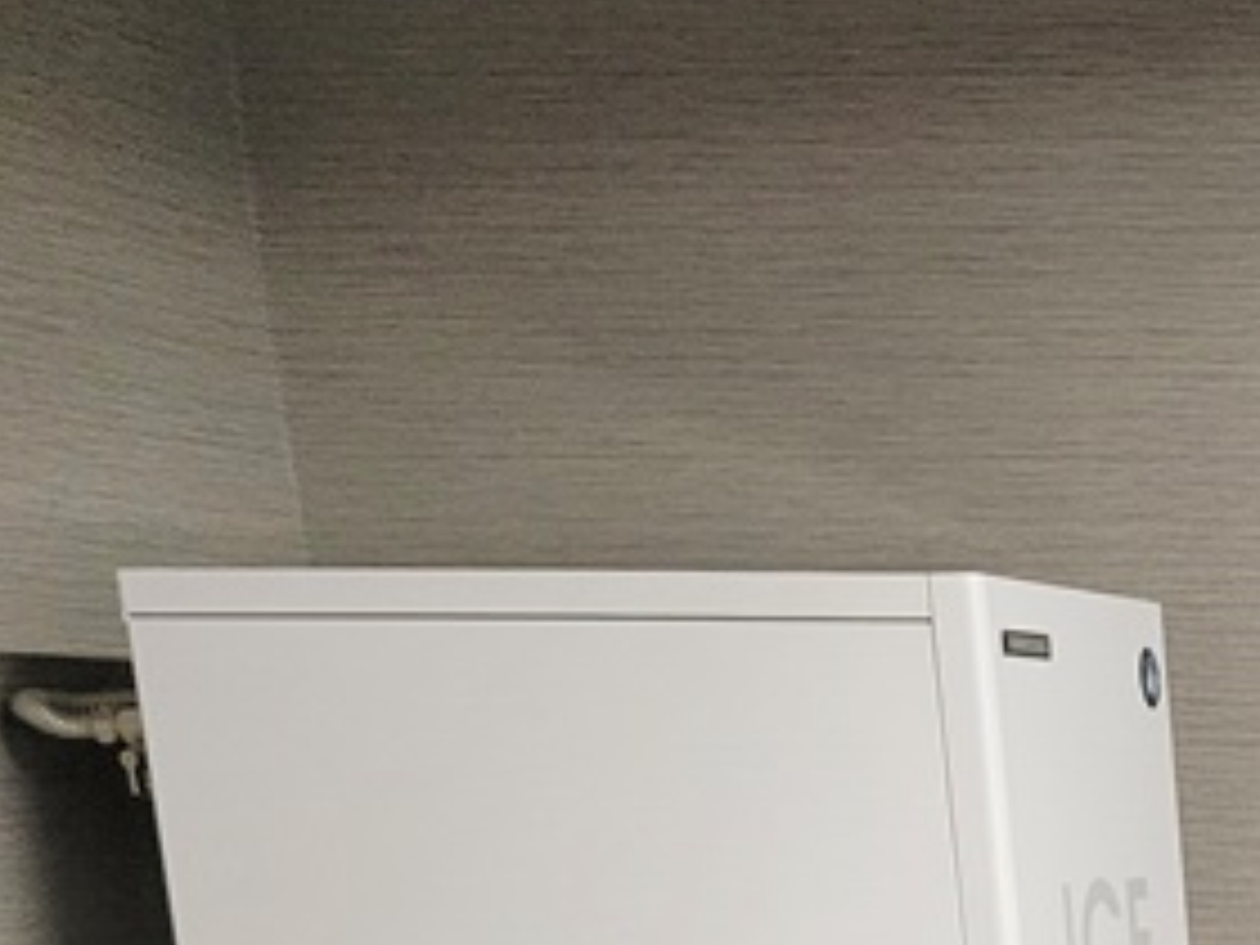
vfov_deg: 14.2
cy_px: 1665
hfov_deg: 17.4
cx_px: 2236
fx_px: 3385
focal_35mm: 93
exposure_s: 1/50
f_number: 1.8
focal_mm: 5.4
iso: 640
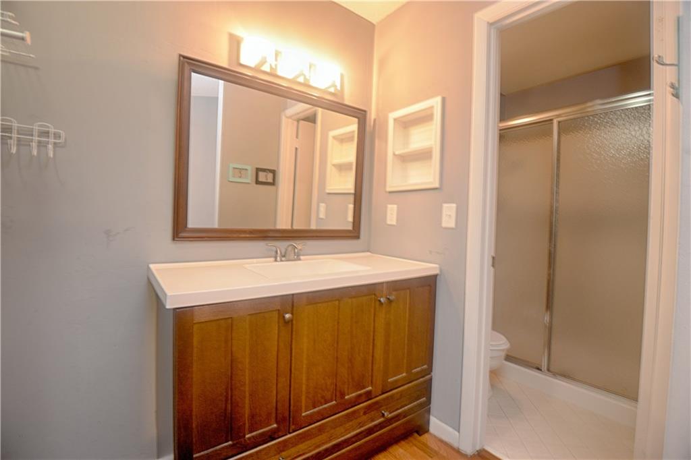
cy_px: 230
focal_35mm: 16
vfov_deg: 73.7
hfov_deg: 96.8
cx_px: 346
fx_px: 307
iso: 400
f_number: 8
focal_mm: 16
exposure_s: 1/2
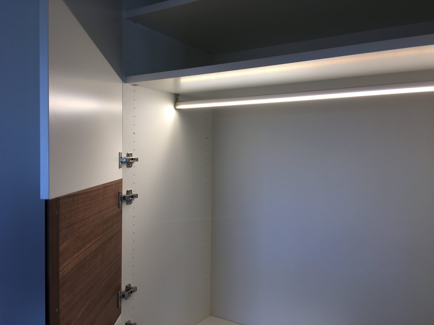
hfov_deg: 61.7
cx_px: 217
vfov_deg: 48.2
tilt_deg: -1.8
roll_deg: -0.9
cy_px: 162
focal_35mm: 29
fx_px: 364
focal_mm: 4.15
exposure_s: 1/50
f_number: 2.2
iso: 25
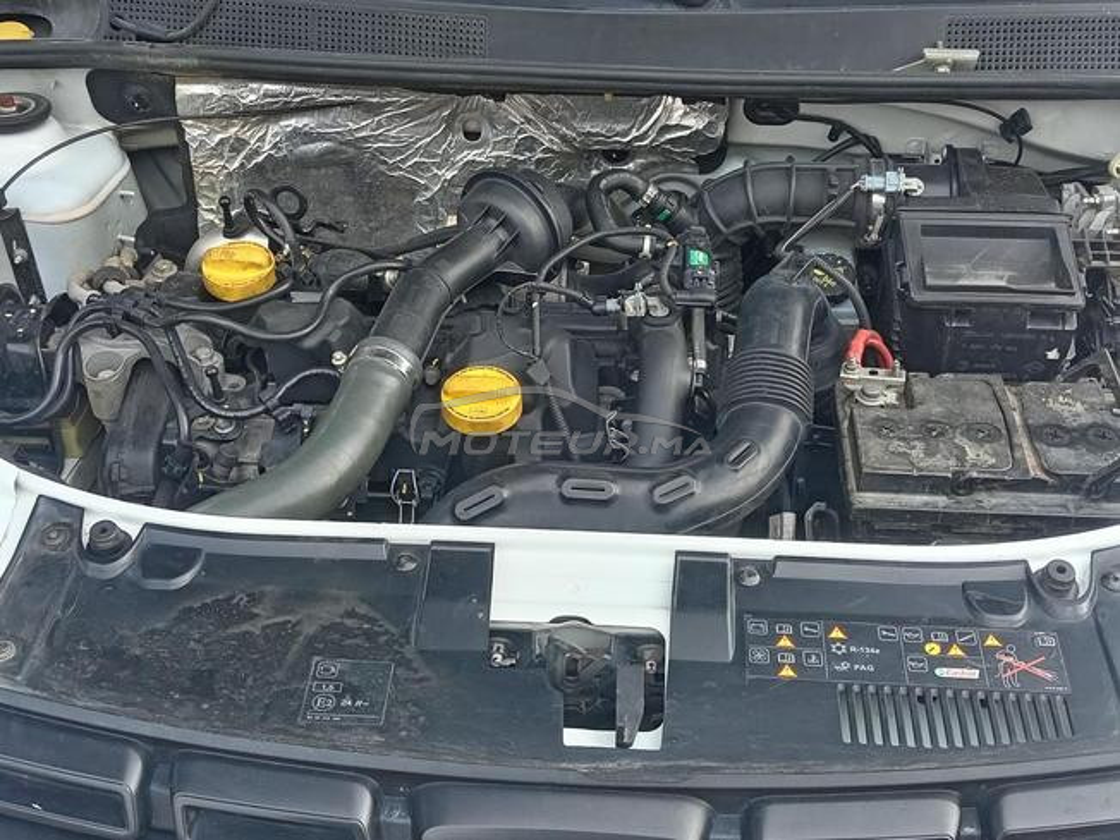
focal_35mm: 47
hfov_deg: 40.4
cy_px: 420
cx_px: 560
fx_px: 1521
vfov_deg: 30.9
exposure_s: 1/175
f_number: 1.8
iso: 101
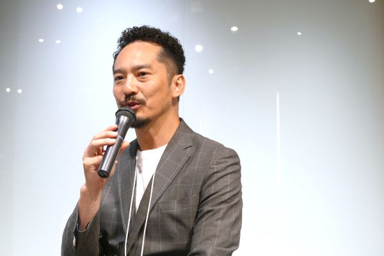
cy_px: 128
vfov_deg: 21.2
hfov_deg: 31.4
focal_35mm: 64
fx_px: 683
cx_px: 192
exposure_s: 1/80
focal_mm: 23.3
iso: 640
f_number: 3.6
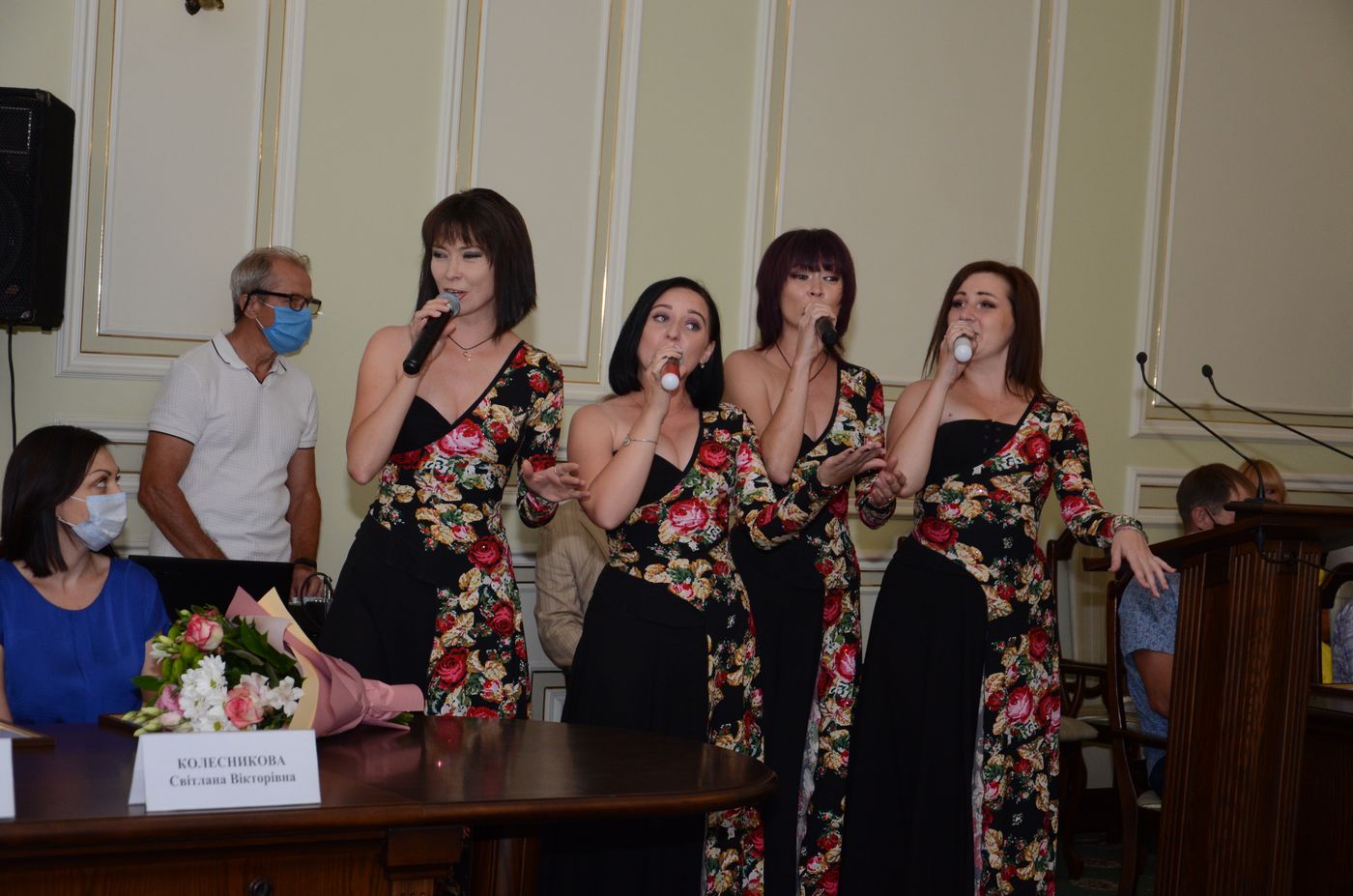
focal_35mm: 72
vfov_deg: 18.8
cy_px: 448
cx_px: 676
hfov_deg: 28.1
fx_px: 2700
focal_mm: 48
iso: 800
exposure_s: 1/250
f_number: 4.8
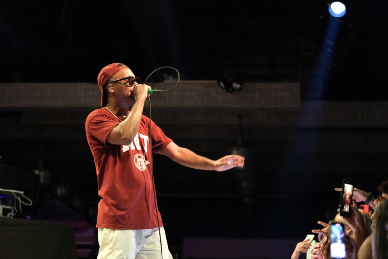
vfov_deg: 16.3
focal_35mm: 84
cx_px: 194
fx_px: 905
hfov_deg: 24.2
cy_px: 130
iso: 8000
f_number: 1.4
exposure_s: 1/300
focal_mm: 56
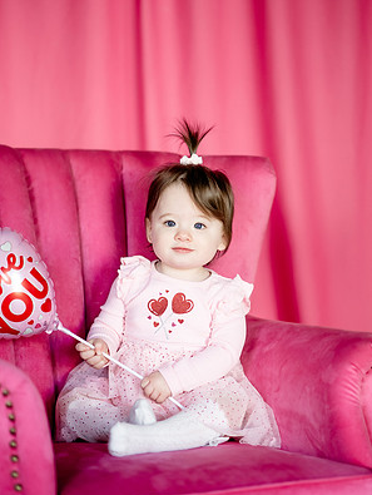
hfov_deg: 15.9
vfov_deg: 21.1
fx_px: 1330
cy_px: 281
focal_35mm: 93
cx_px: 187
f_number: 2
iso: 500
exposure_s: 1/160
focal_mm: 85
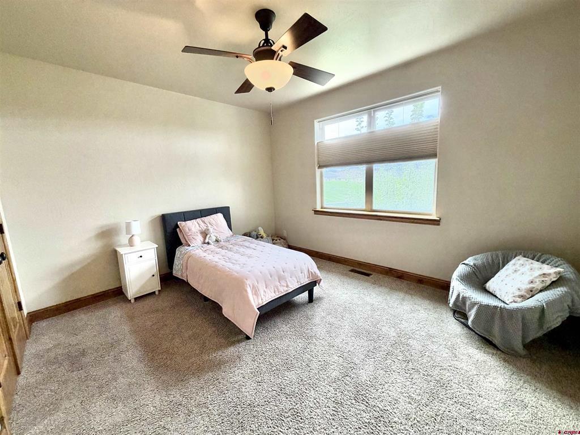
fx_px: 235
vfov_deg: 85.7
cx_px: 290
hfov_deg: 102.1
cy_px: 218
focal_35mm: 14
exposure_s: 1/120
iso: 320
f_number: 2.2
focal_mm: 2.22
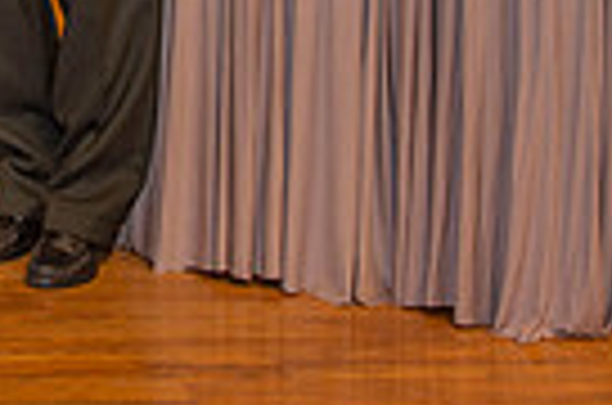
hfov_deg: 17.2
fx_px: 1883
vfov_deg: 11.4
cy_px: -320
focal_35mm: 111
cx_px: -225
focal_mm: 26
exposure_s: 1/125
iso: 640
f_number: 4
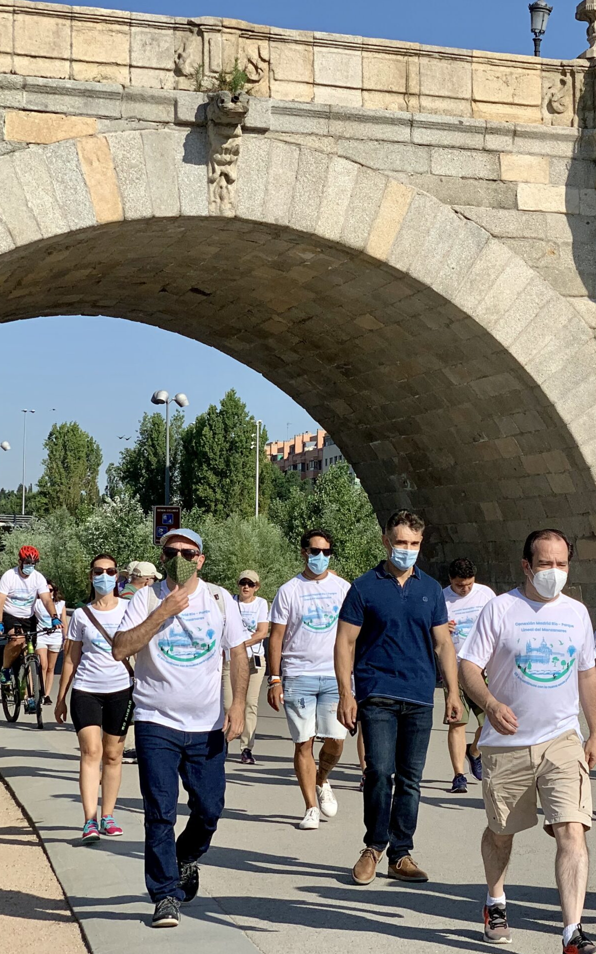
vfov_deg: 27.8
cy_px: 479
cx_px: 594
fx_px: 1923
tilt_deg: +3.9
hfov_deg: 17.2
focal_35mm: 74
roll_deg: -0.4
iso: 16
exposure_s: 1/1916
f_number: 2.4
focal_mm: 6
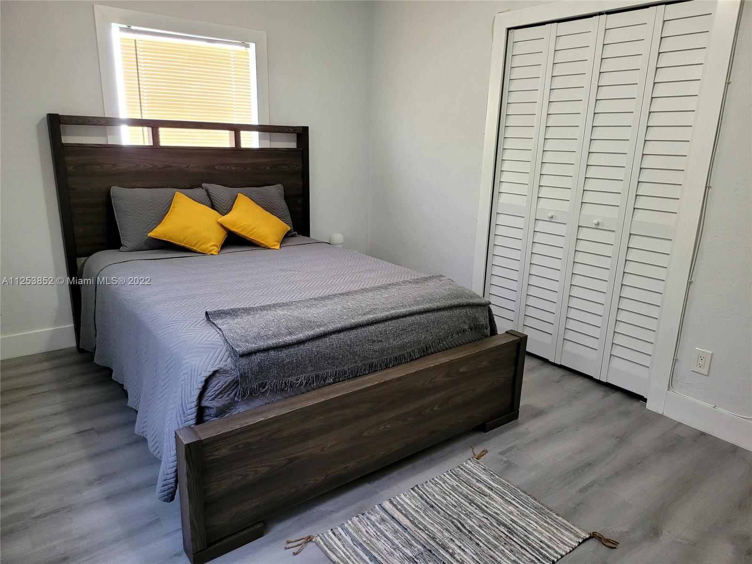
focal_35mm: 26
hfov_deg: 67.3
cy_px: 282
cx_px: 376
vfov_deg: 53.1
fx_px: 565
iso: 250
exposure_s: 1/120
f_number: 1.8
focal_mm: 5
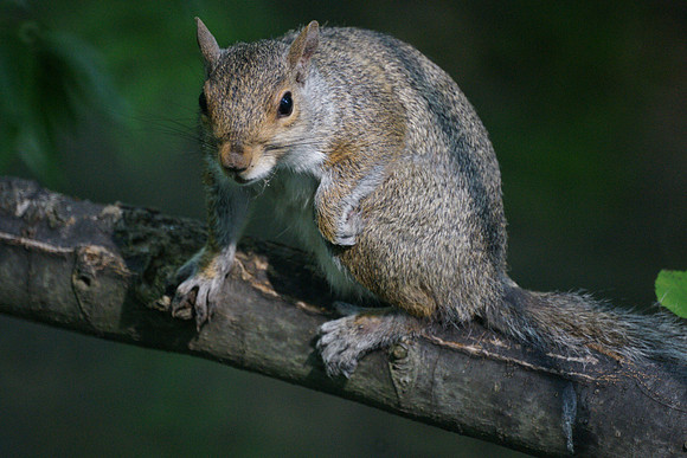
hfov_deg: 2.7
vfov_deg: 1.8
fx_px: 14315
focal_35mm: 750
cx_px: 344
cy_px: 229
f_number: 8
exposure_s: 1/250
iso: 1600
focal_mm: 500
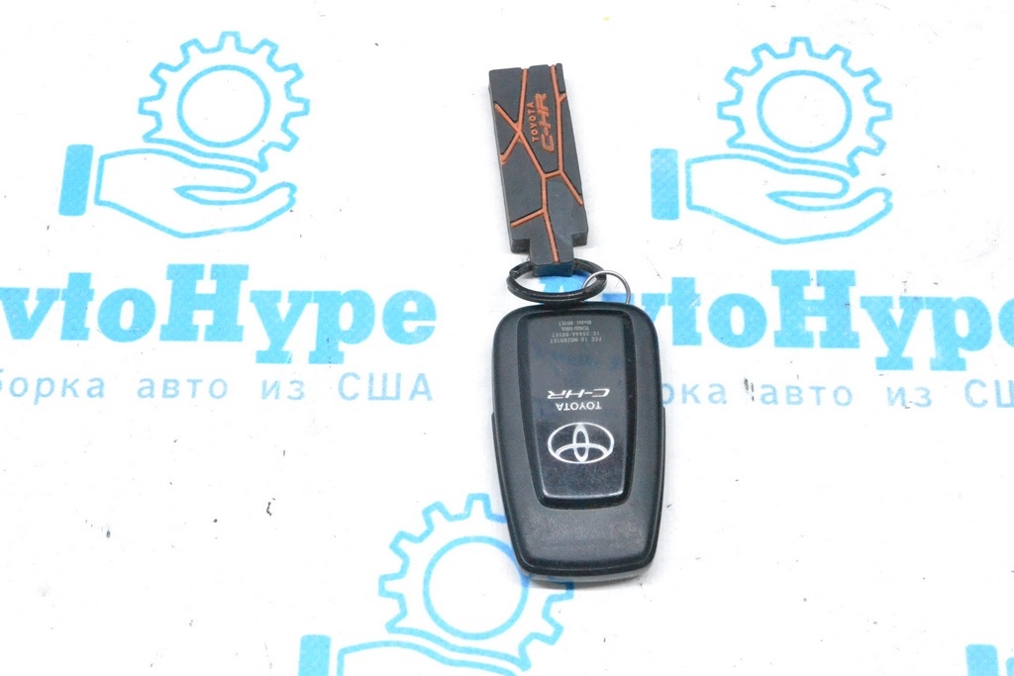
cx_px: 507
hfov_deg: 35.0
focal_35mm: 57
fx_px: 1606
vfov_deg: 23.8
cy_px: 338
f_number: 11
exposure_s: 1/100
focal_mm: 38
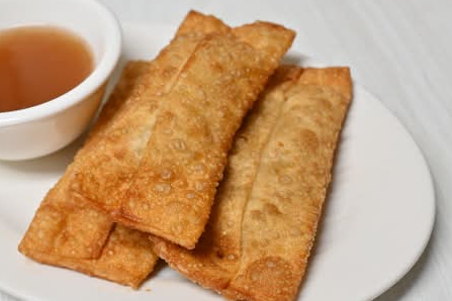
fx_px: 778
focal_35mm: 62
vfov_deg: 21.9
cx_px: 132
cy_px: 162
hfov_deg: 32.0
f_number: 4.5
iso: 560
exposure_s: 1/50
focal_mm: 28
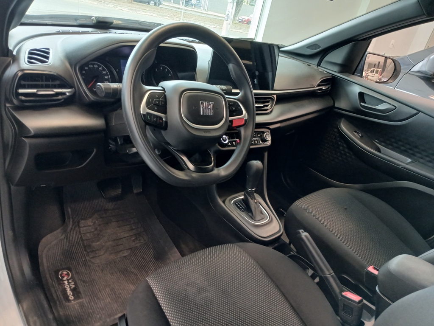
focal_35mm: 26
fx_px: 326
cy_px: 163
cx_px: 217
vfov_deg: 53.1
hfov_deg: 67.3
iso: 250
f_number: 1.8
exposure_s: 1/24
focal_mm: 3.98
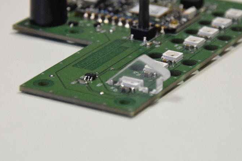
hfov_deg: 8.5
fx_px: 1632
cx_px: 127
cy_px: 48
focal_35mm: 243
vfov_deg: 5.7
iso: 5000
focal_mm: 105
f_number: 9
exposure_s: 1/200
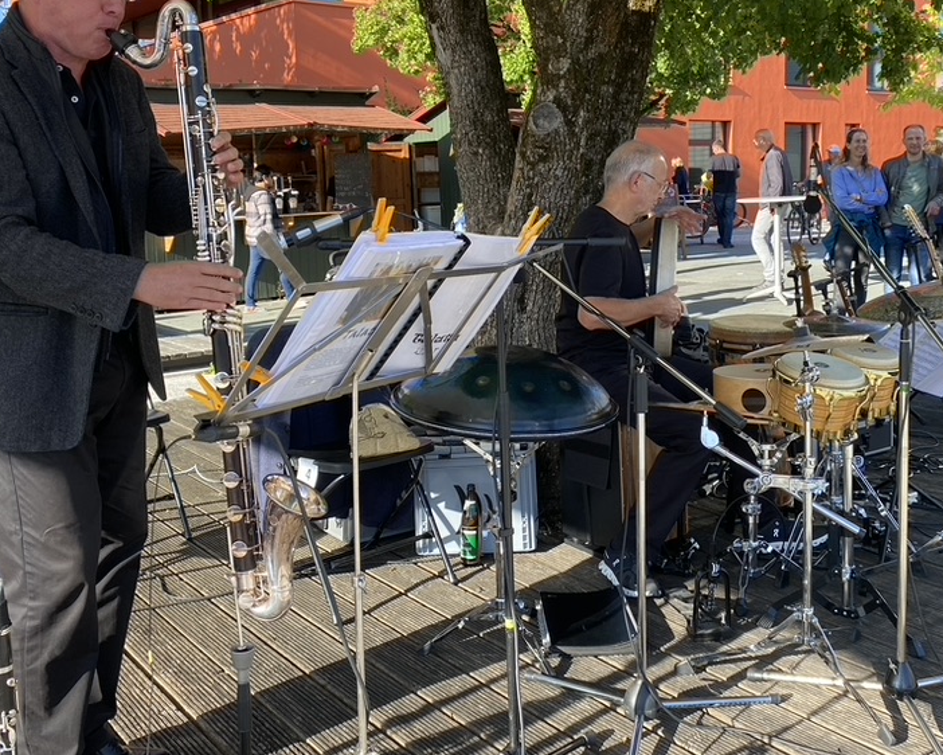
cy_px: 285
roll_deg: +1.0
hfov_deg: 49.0
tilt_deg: -4.7
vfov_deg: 39.9
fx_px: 1033
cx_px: 528
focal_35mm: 37
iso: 32
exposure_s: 1/400
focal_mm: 4.25
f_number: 1.8
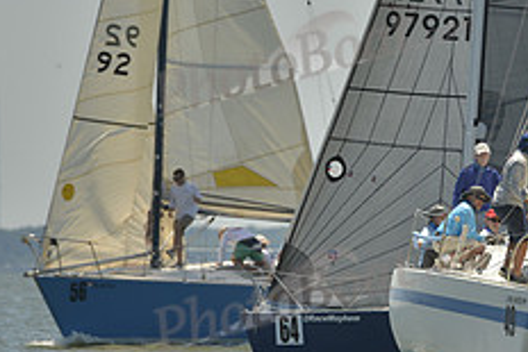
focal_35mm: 1001
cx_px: 594
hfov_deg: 2.1
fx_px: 14690
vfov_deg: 1.4
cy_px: 144
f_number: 5.6
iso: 200
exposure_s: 1/1600
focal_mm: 400
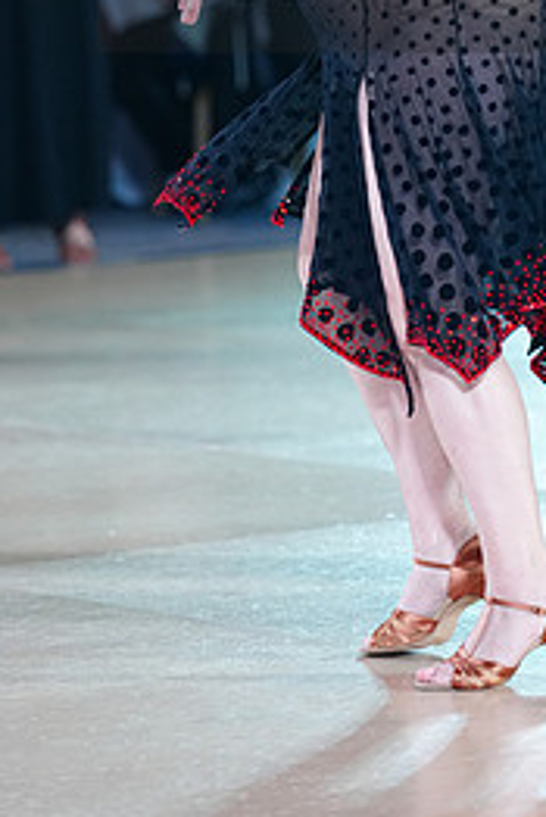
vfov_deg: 6.8
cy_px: -50
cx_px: 529
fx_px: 6838
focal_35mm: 301
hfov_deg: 4.6
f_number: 2.8
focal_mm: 136
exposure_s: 1/640
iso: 2000
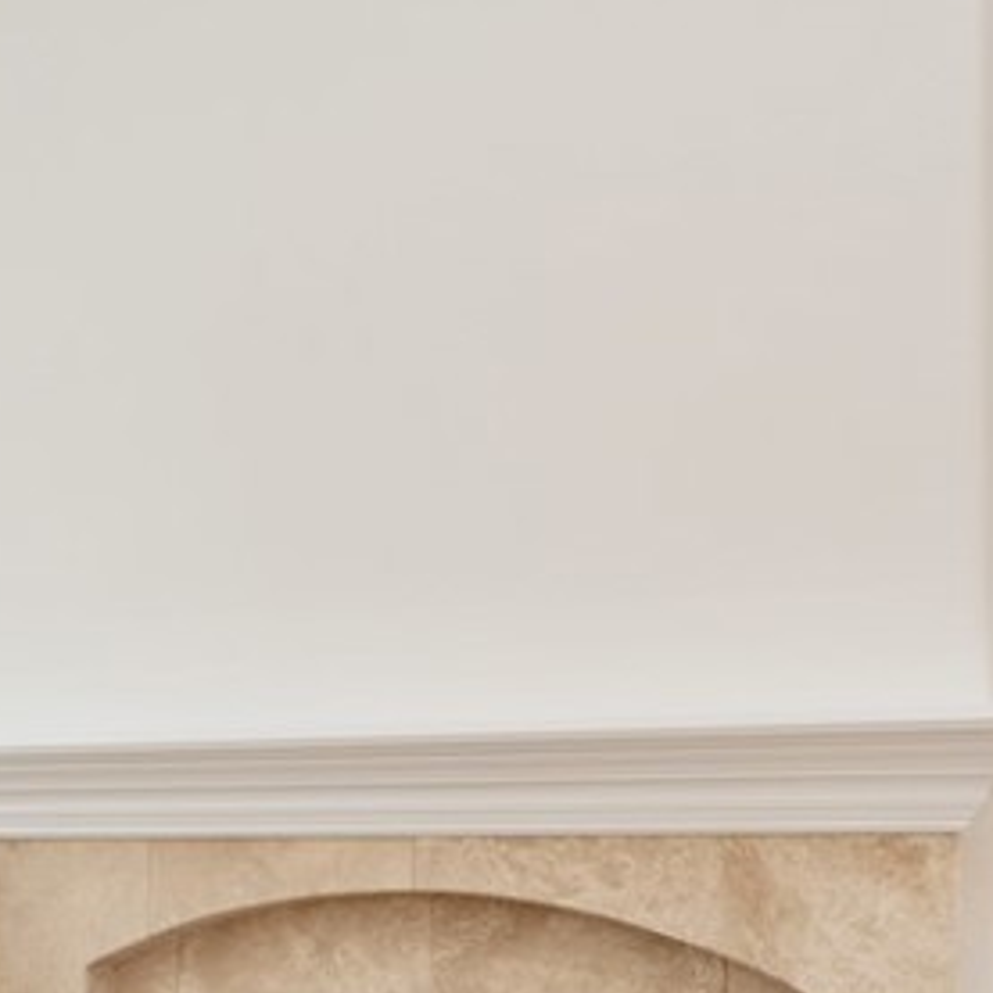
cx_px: 430
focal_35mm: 44
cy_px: 876
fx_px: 1428
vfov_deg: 36.2
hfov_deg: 38.3
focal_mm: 14
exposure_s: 1/60
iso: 280
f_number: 4
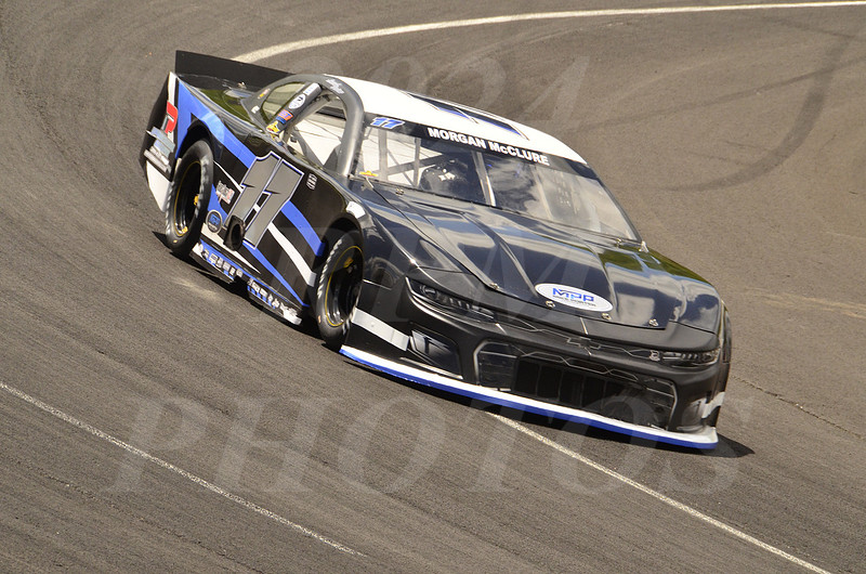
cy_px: 287
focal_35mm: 255
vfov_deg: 5.4
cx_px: 433
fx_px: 6122
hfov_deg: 8.1
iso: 1000
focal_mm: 170
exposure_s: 1/800
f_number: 14
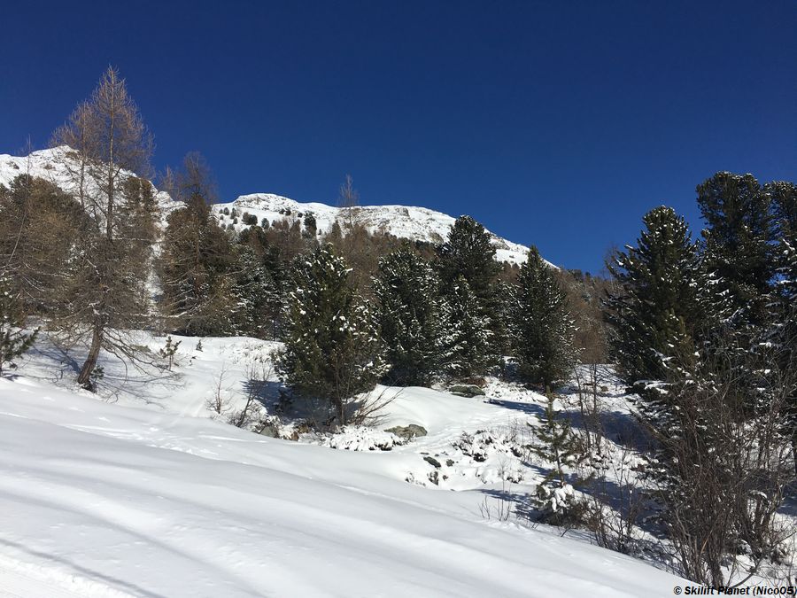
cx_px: 398
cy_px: 299
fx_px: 668
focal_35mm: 29
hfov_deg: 61.7
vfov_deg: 48.2
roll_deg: +1.5
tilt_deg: +12.2
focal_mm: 4.15
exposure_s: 1/4808
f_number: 2.2
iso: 25
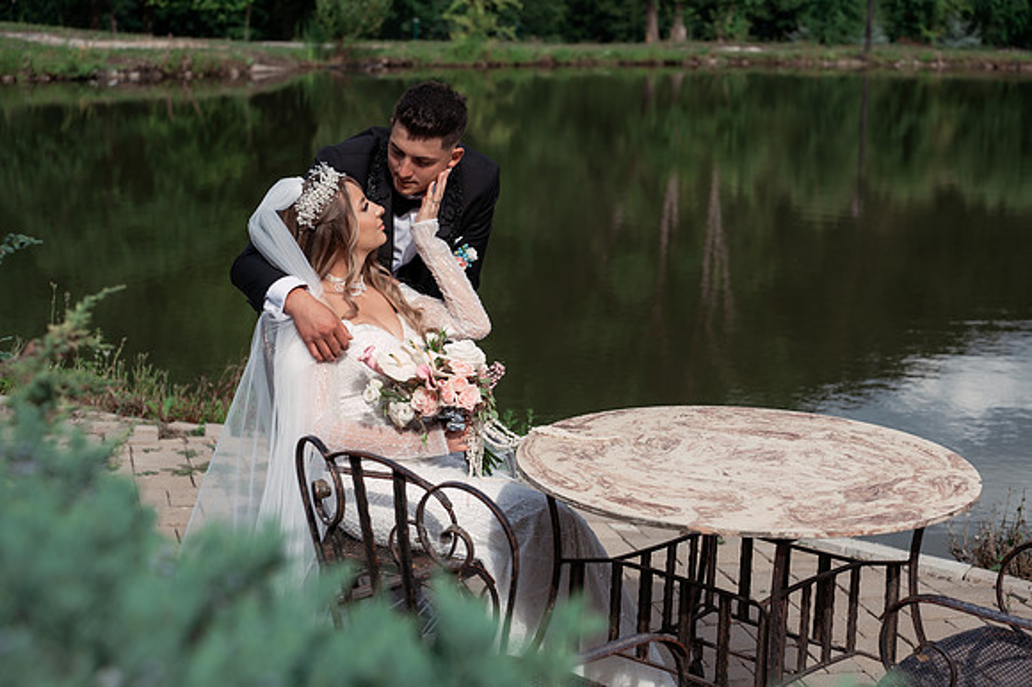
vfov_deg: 21.9
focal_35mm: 62
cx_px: 516
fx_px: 1776
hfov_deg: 32.4
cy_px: 344
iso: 160
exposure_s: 1/1250
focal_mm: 62
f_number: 4
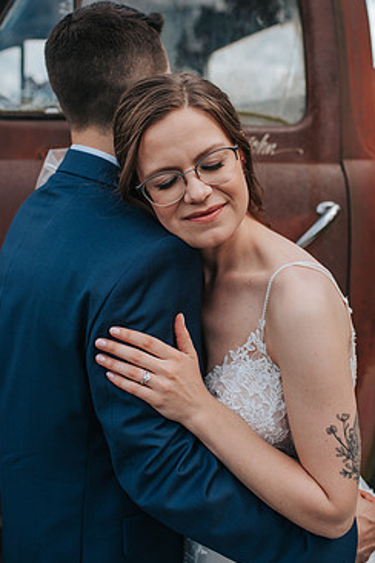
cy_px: 231
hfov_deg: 31.2
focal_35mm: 43
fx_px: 672
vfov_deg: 45.2
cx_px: 203
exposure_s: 1/800
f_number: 3.2
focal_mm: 35
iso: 140
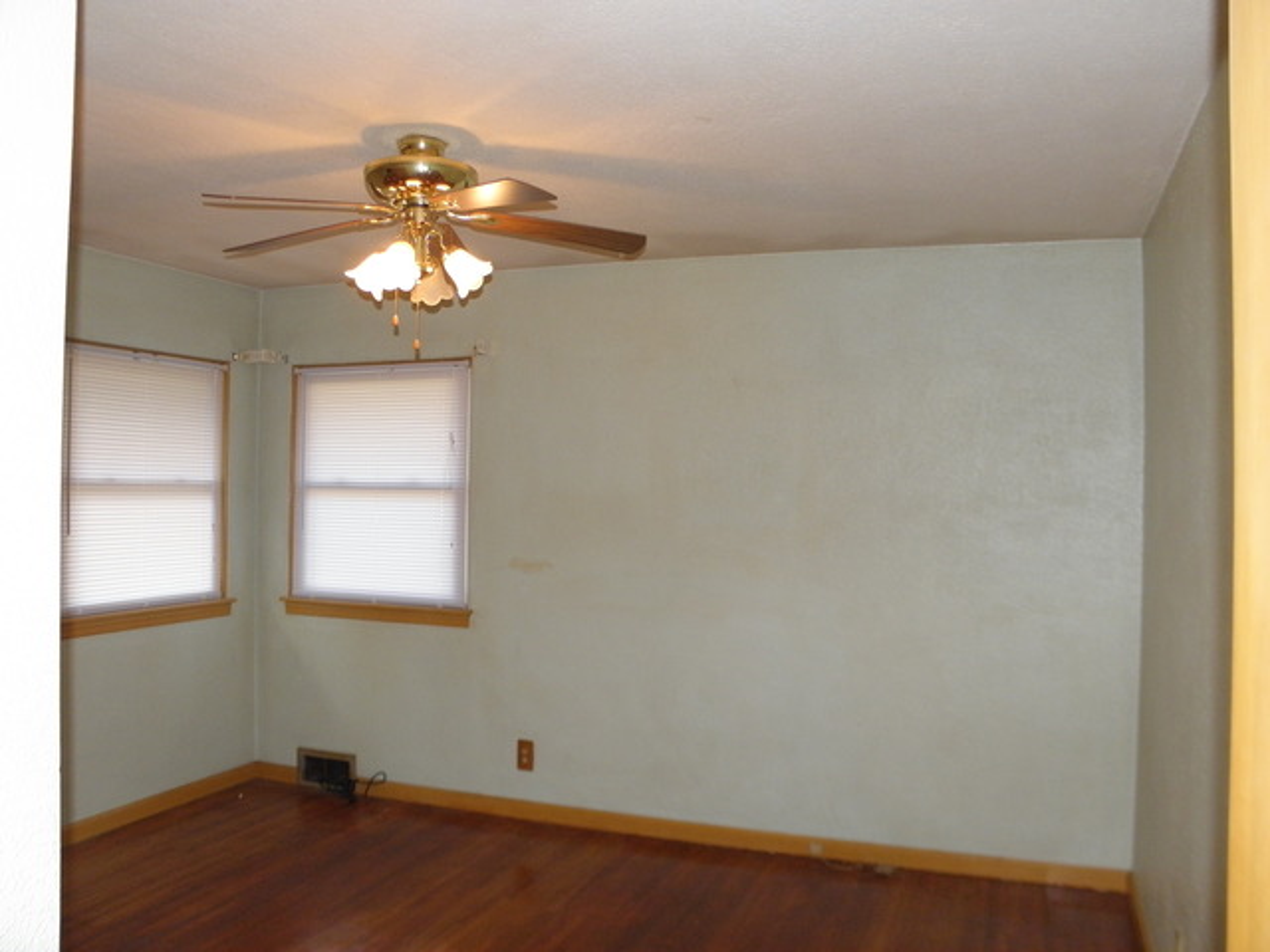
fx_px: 1027
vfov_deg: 49.7
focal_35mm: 28
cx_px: 635
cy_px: 476
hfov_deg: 63.4
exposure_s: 1/30
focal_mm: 5
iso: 200
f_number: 3.5
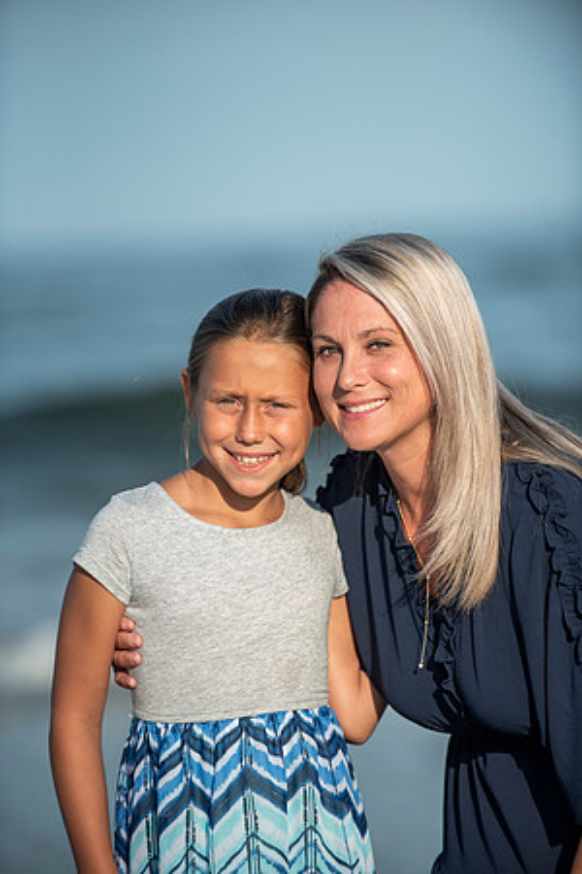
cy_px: 437
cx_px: 291
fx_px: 4850
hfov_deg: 6.9
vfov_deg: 10.3
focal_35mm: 200
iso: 250
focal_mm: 200
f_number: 3.5
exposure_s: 1/4000
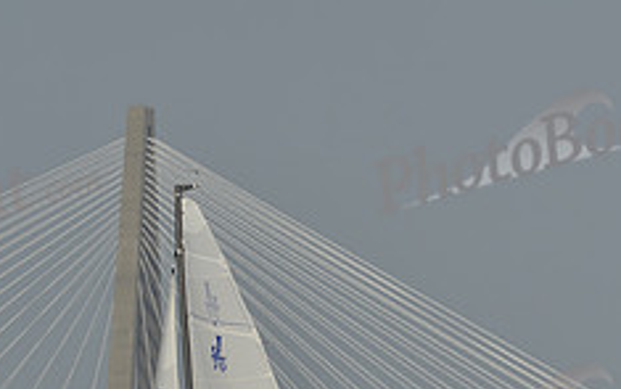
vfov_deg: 1.3
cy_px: 320
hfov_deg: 2.1
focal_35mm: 1007
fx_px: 17047
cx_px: 239
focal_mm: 400
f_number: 9
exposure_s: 1/1250
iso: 200
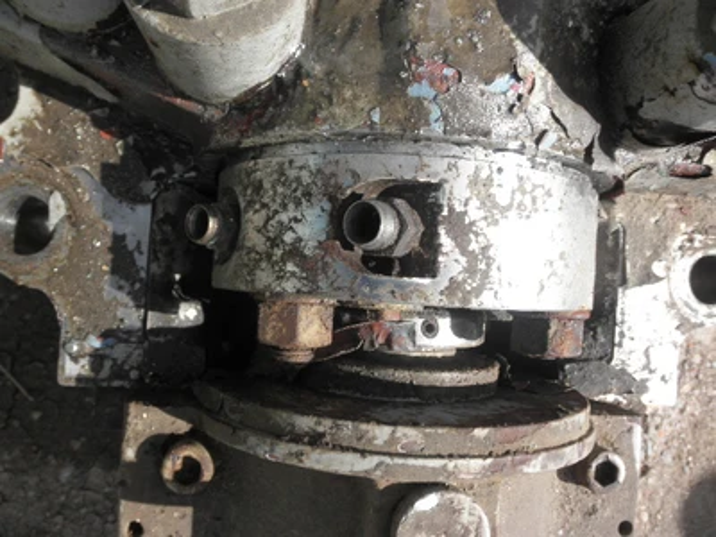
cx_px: 358
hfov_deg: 63.4
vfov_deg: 49.7
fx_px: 579
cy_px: 268
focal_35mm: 28
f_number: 8.5
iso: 64
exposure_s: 1/80
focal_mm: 5
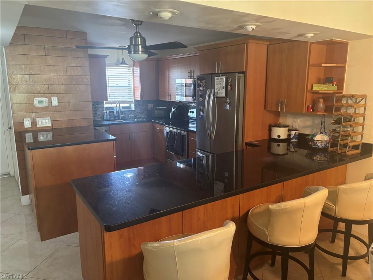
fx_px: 280
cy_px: 140
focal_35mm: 26
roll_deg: +0.3
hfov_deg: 67.3
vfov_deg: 53.1
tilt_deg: -11.0
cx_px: 186
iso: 400
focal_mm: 5.96
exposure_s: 1/40
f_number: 1.6
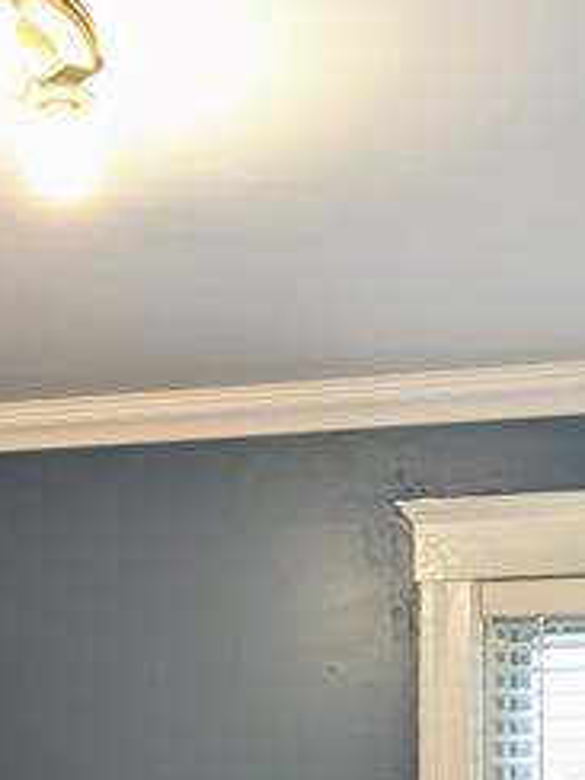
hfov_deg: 17.3
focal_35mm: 85
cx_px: 195
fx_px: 1915
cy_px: 994
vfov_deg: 21.1
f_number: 1.73
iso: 60
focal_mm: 4.38
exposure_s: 1/24
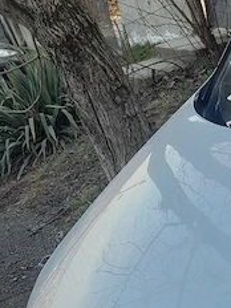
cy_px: 271
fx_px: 827
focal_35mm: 93
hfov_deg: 14.5
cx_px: 380
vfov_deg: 20.7
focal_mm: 4
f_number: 1.8
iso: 40
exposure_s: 1/100
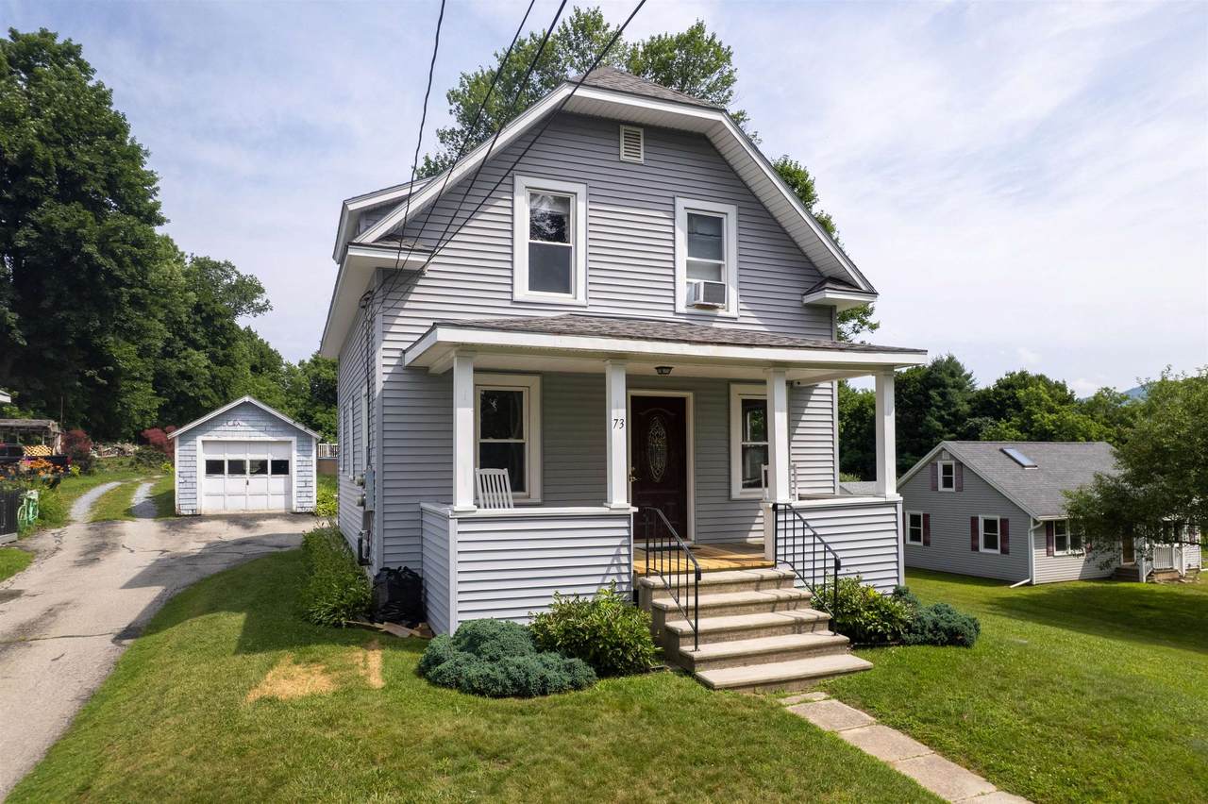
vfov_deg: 57.2
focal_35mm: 22
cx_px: 604
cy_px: 402
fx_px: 738
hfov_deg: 78.6
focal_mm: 8.38
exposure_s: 1/320
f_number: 2.8
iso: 110
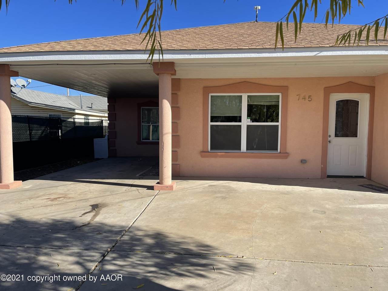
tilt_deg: -5.1
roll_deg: +1.1
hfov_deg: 67.3
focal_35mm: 26
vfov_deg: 53.1
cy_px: 146
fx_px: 291
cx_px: 194
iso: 32
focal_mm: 5.1
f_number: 1.6
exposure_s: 1/2717
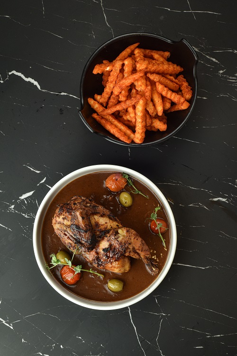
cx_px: 118
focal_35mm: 50
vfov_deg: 39.6
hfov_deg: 27.0
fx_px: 493
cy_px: 178
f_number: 18
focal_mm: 50
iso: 320
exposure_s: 1/80
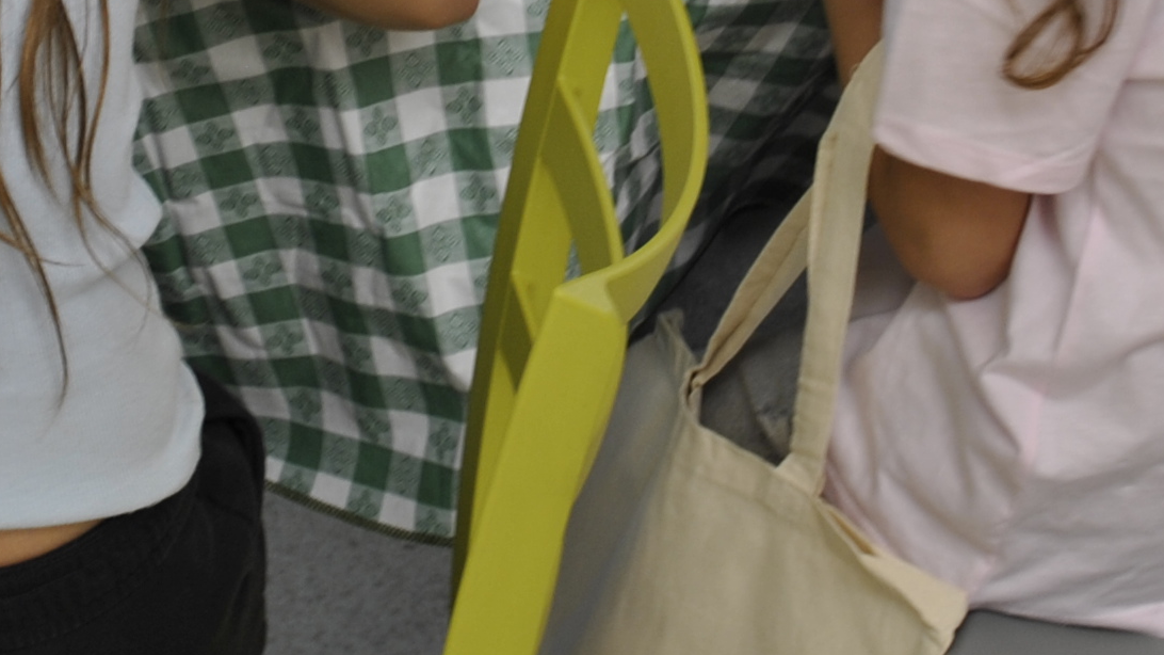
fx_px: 4475
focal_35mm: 145
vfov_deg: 8.3
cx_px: 531
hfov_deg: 14.8
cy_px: -178
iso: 100
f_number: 5
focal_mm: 26
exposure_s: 1/13
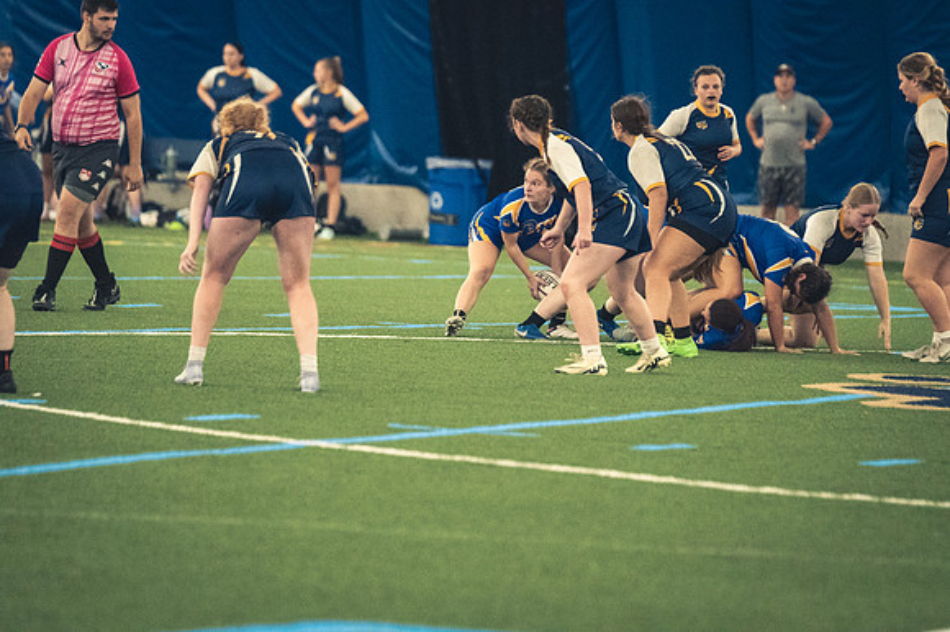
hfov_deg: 6.9
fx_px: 7912
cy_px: 316
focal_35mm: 300
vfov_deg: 4.6
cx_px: 475
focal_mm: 200
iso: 12800
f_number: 2.8
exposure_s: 1/500
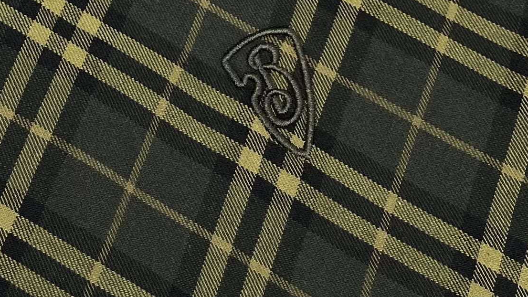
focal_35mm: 28
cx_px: 262
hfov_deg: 67.9
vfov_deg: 40.9
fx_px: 392
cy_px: 95
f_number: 1.6
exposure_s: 1/109
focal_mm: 5.1
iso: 32
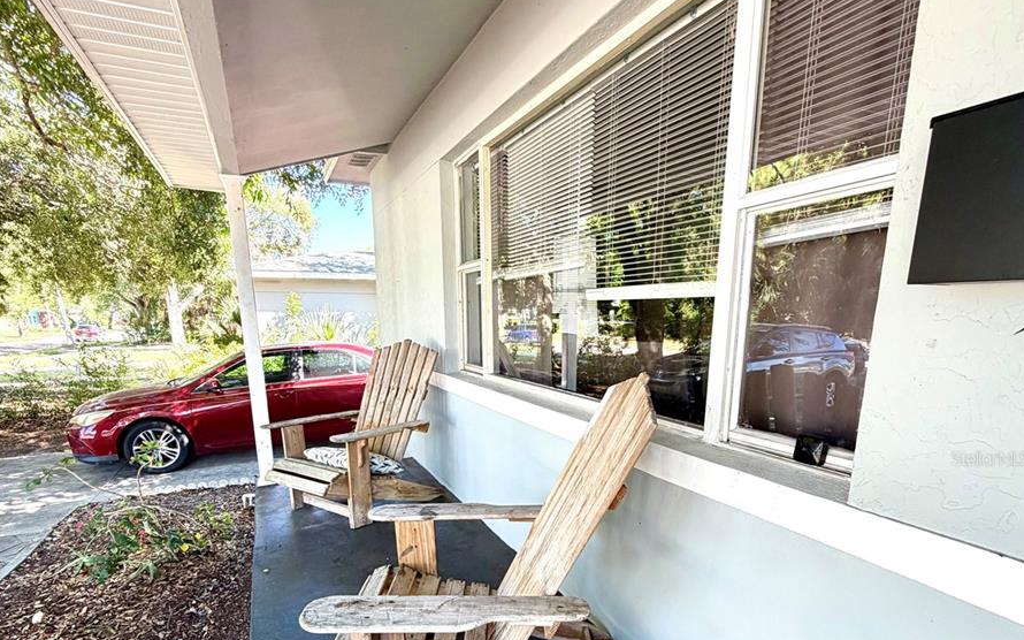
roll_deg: +0.5
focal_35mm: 20
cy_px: 458
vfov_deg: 57.4
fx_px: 558
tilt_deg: -15.9
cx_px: 515
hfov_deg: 85.1
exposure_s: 1/121
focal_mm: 2.22
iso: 80
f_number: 2.2
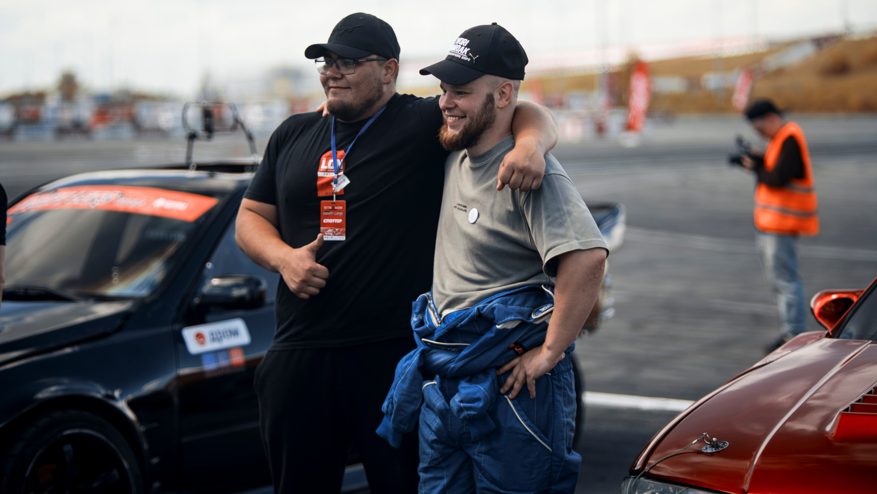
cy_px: 207
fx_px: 2071
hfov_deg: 23.9
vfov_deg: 13.6
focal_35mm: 89
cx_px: 438
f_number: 1.8
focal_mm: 85
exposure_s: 1/250
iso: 100
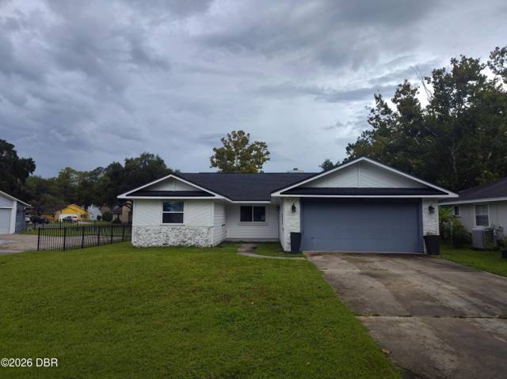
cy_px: 190
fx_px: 337
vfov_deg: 58.8
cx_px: 254
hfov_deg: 74.0
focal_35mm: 23
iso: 100
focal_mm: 5.56
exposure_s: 1/271
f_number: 1.8
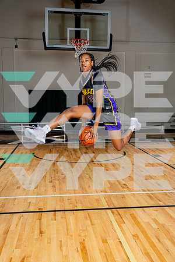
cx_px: 88
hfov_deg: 35.1
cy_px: 131
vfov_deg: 50.7
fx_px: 277
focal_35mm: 38
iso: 200
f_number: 5.6
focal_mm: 38
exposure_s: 1/250
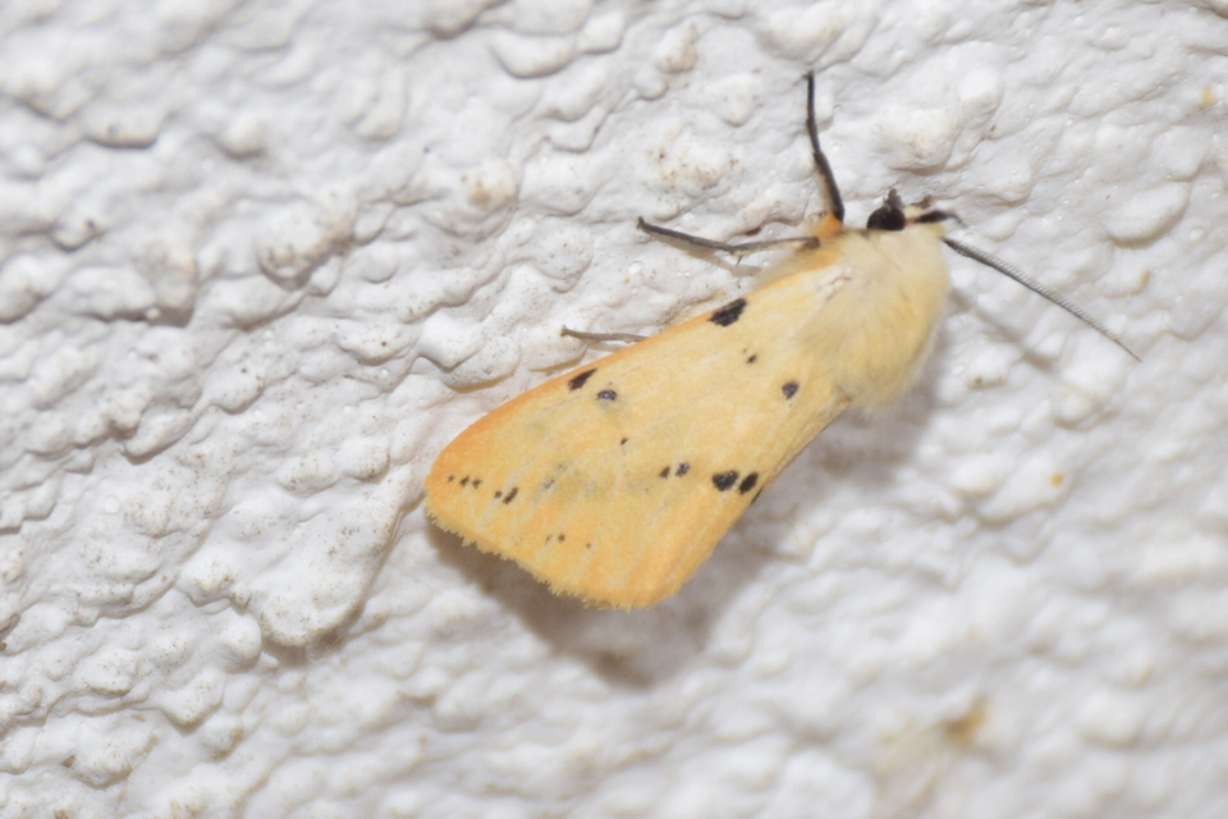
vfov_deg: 6.5
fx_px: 7163
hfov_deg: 9.8
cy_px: 410
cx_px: 614
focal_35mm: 210
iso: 320
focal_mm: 140
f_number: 7.1
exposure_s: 1/60
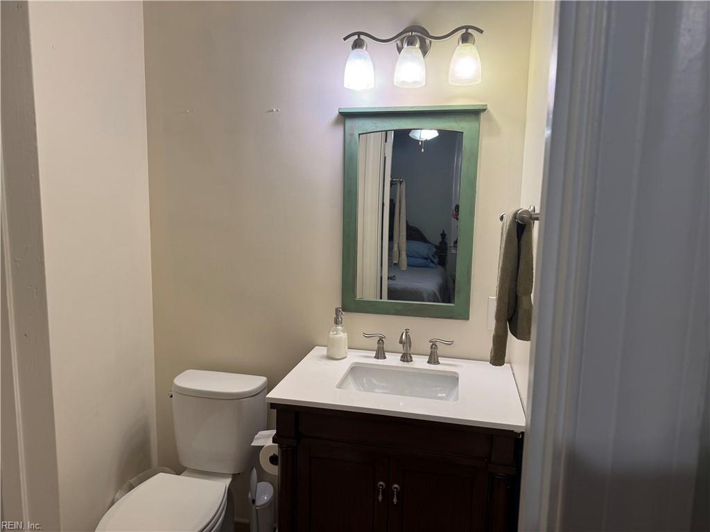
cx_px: 355
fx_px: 492
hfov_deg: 71.6
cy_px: 266
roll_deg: -1.9
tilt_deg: -8.2
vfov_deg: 56.8
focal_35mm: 24
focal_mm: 6.76
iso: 125
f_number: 1.78
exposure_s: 1/120
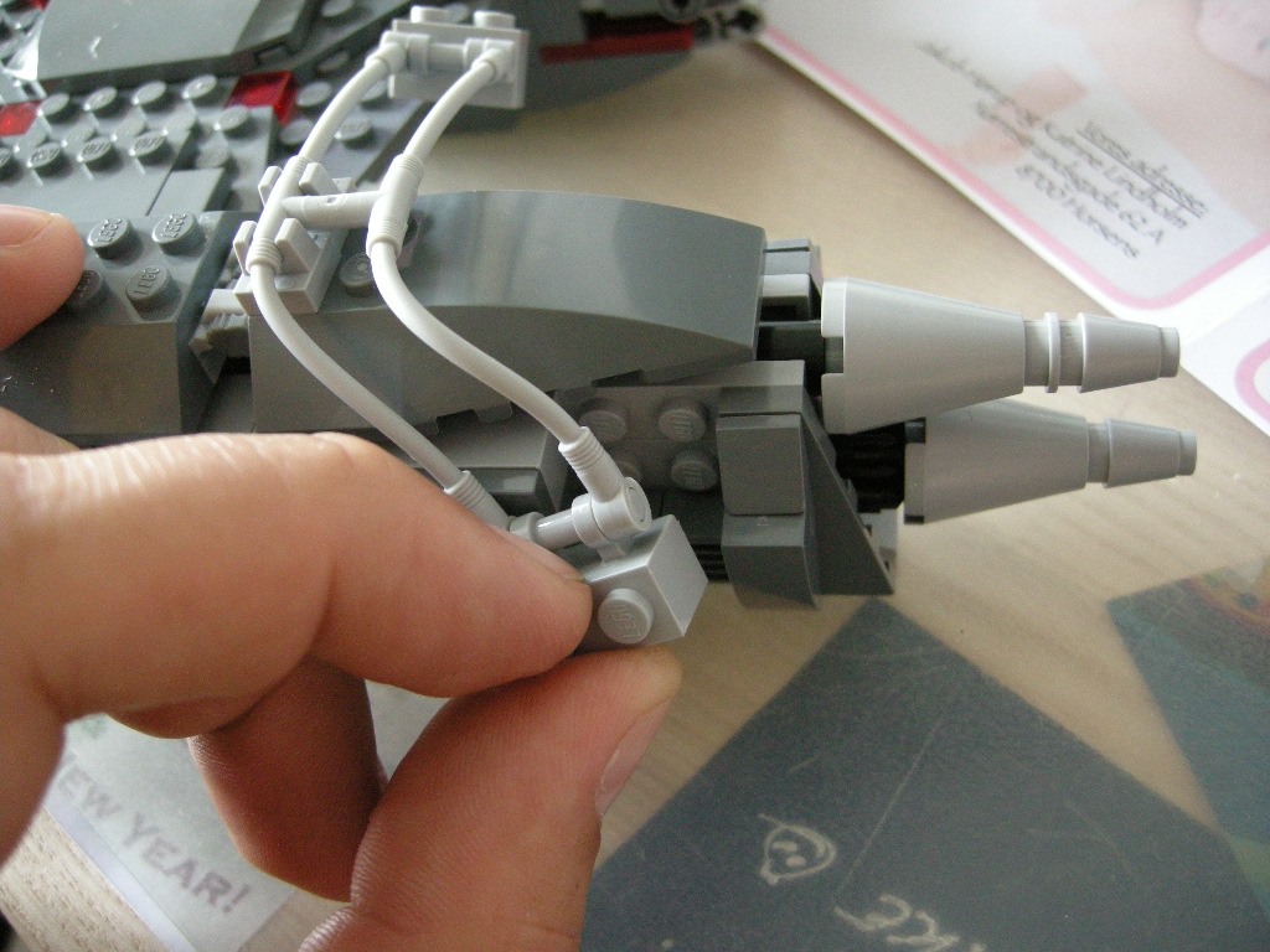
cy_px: 476
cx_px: 635
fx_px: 1321
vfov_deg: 39.7
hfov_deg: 51.4
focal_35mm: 36
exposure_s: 1/33.3
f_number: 2.7
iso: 400
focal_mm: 7.5
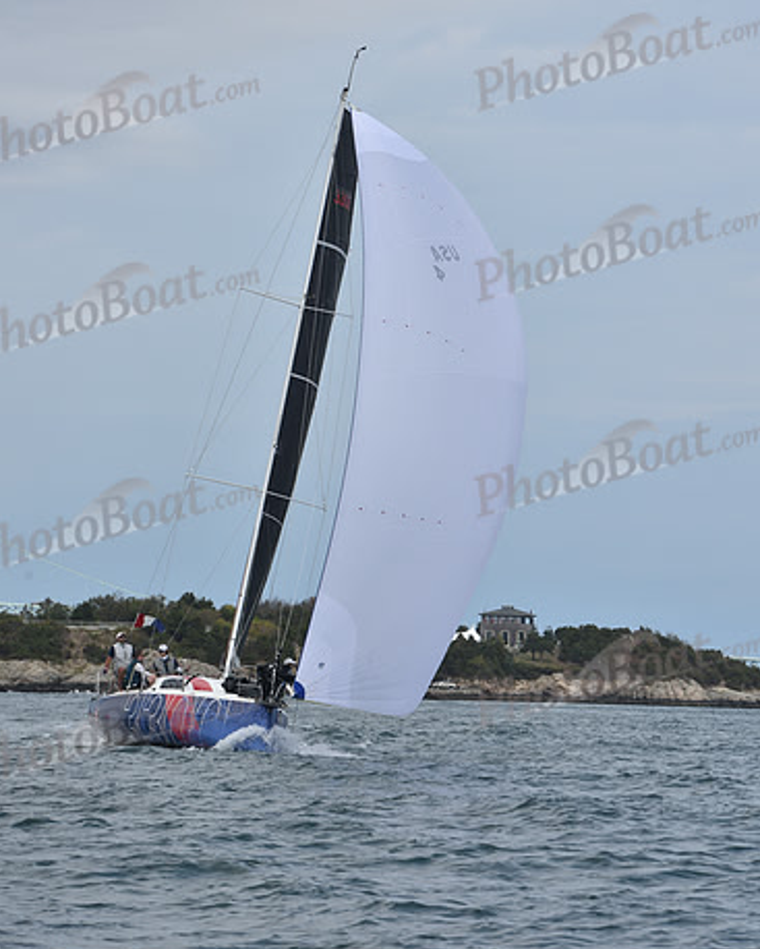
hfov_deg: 8.1
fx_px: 5337
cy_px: 385
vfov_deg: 10.2
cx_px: 368
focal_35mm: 190
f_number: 11
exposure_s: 1/1000
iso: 320
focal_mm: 160
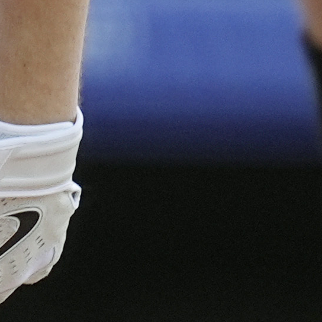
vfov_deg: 0.3
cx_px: -565
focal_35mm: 5627
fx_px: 59219
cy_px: -745
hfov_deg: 0.3
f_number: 4
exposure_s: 1/640
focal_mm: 600
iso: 400
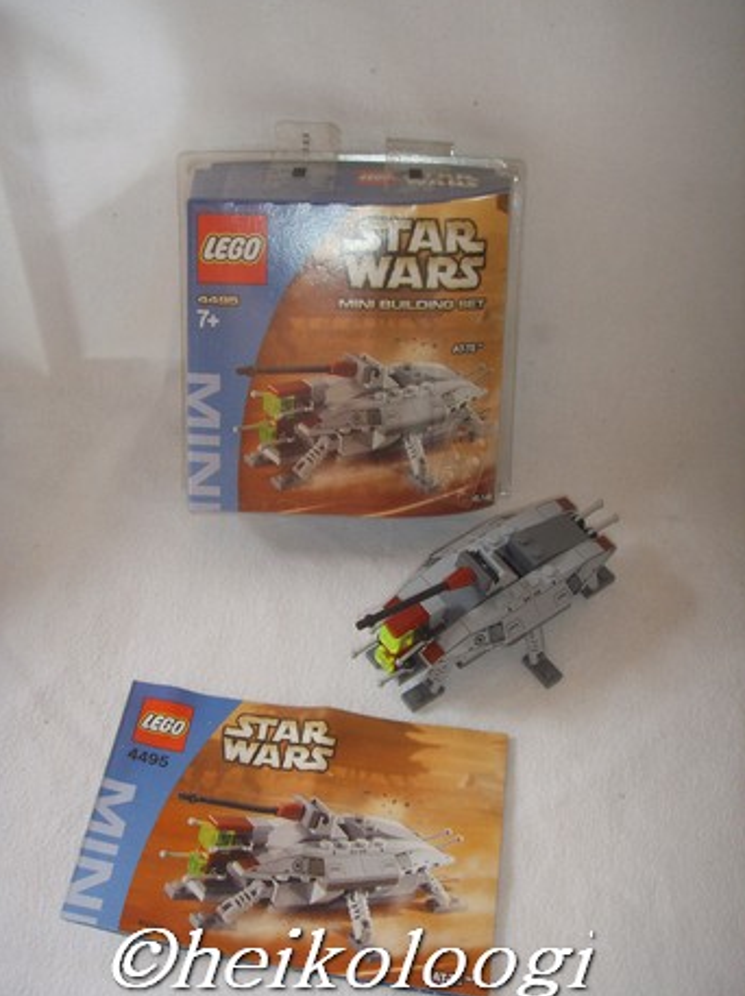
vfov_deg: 45.8
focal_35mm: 41
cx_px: 355
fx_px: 1178
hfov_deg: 35.1
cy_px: 495
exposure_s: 1/45
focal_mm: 6.6
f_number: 3.5
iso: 100
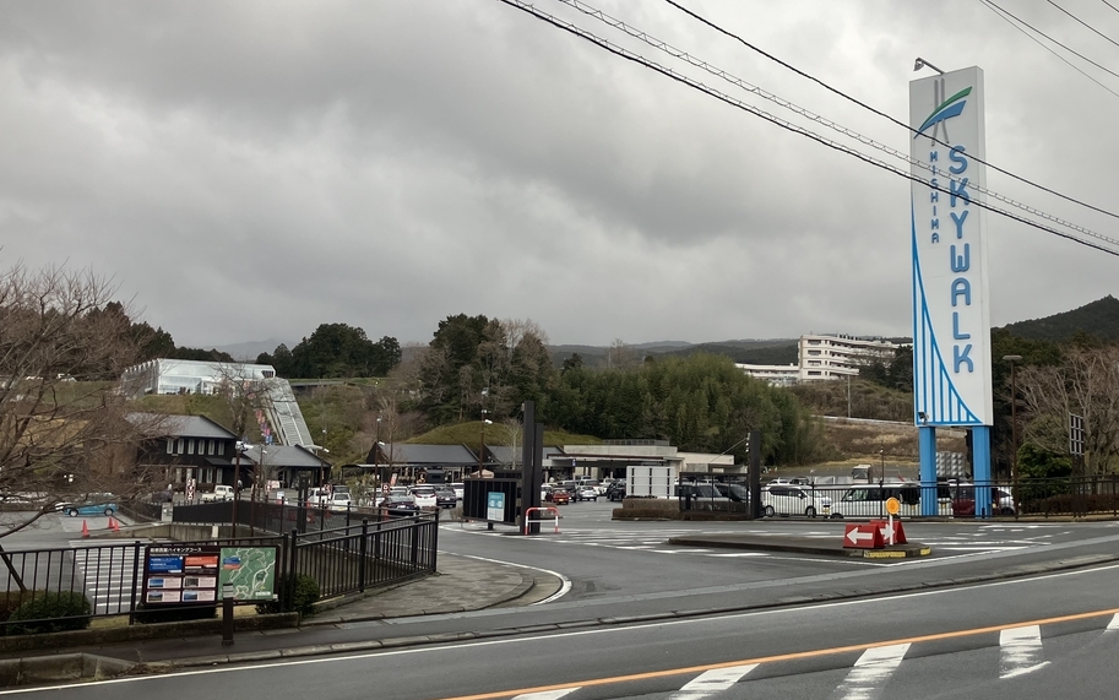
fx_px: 1190
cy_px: 331
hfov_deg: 50.0
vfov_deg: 32.8
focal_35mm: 39
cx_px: 679
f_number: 1.8
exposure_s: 1/3472
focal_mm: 3.99
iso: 32
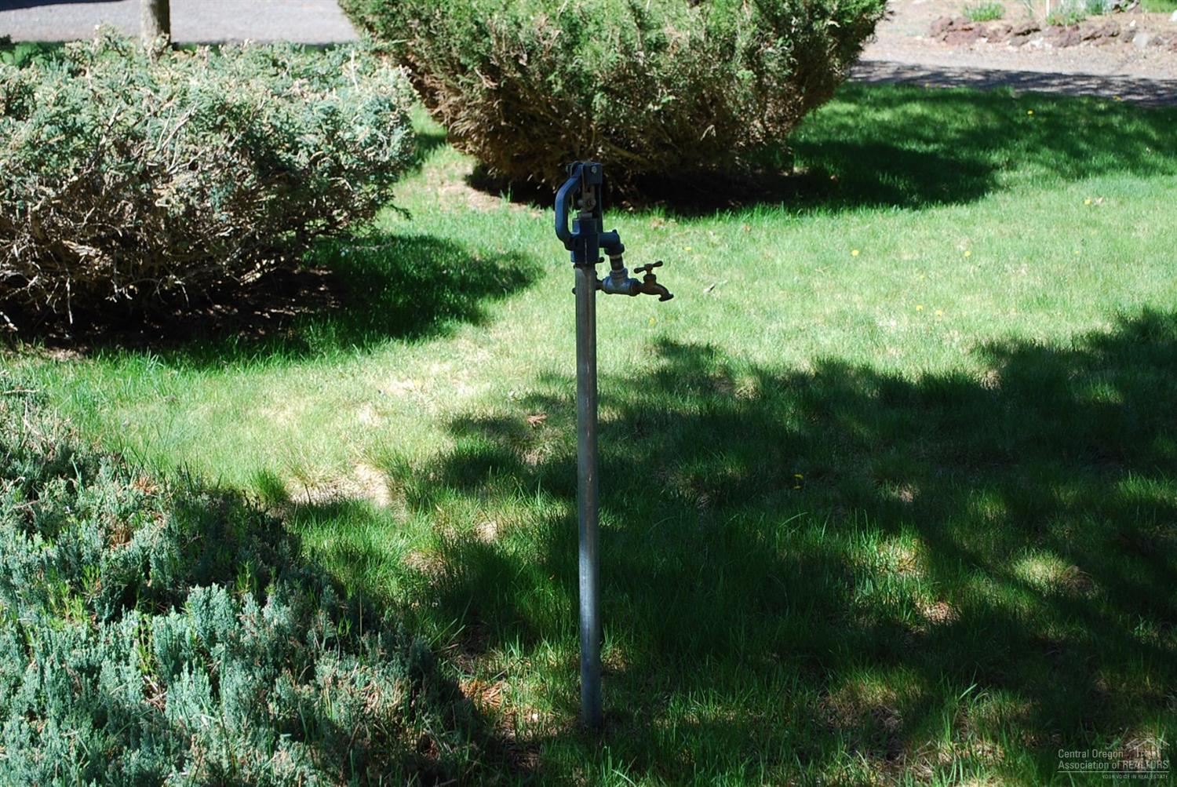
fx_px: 2061
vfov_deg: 21.6
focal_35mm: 63
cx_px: 588
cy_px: 394
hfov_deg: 31.9
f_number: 5.6
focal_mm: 42
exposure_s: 1/125
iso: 110
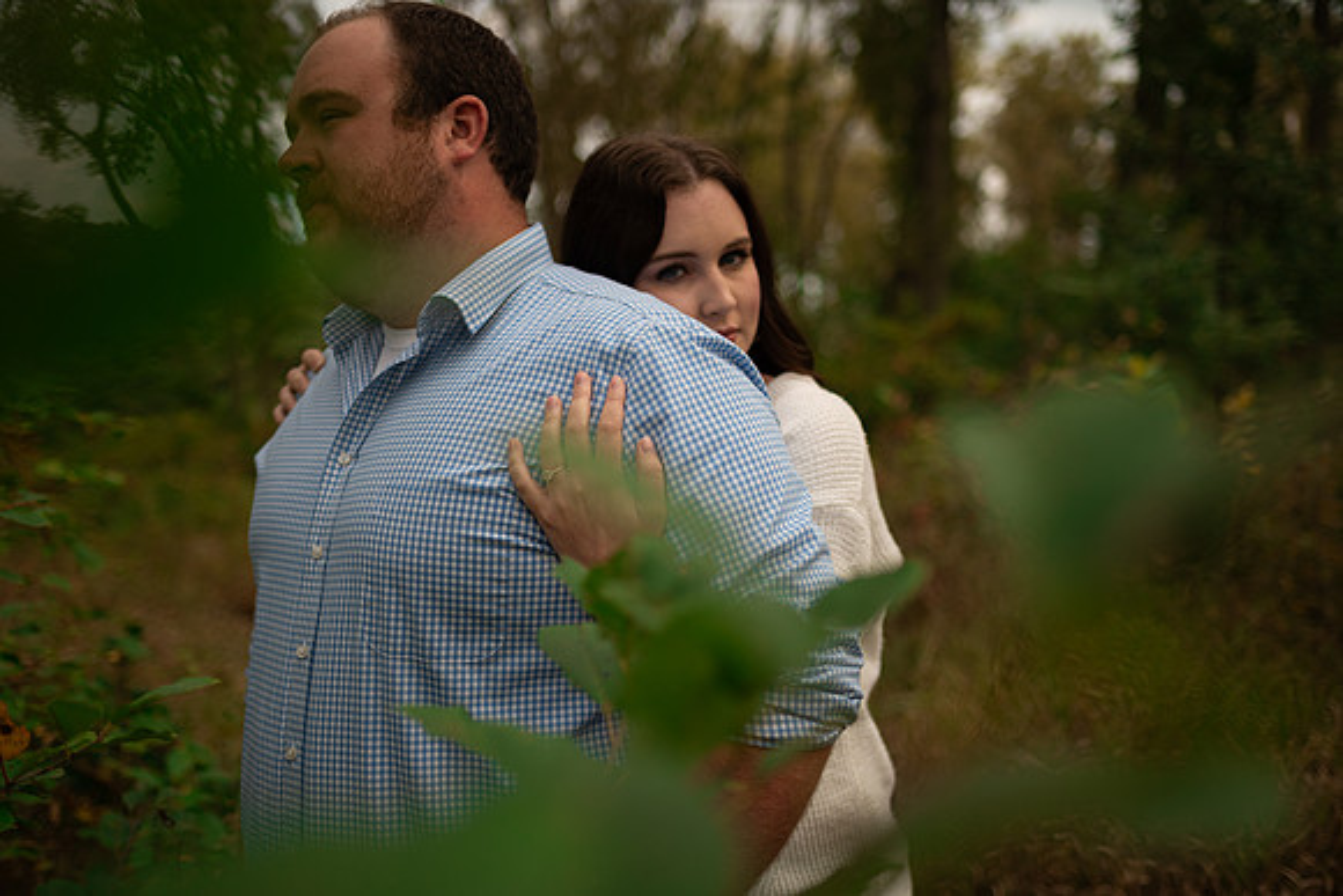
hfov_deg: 53.1
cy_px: 448
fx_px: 1343
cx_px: 672
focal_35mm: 36
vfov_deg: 36.9
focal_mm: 35
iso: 100
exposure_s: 1/1250
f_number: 1.8
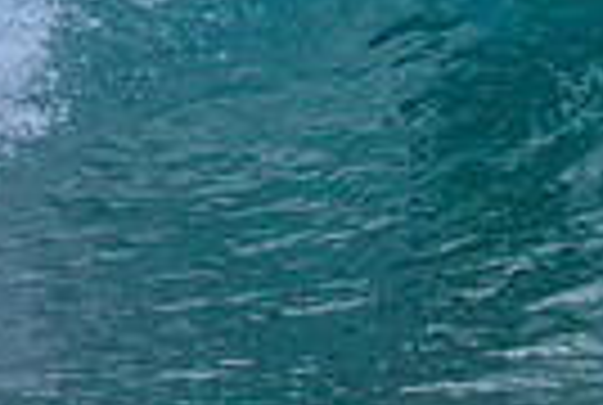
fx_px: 65739
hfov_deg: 0.5
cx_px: 599
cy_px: -271
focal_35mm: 3916
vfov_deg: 0.4
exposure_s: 1/2000
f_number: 6.3
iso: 800
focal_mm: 800
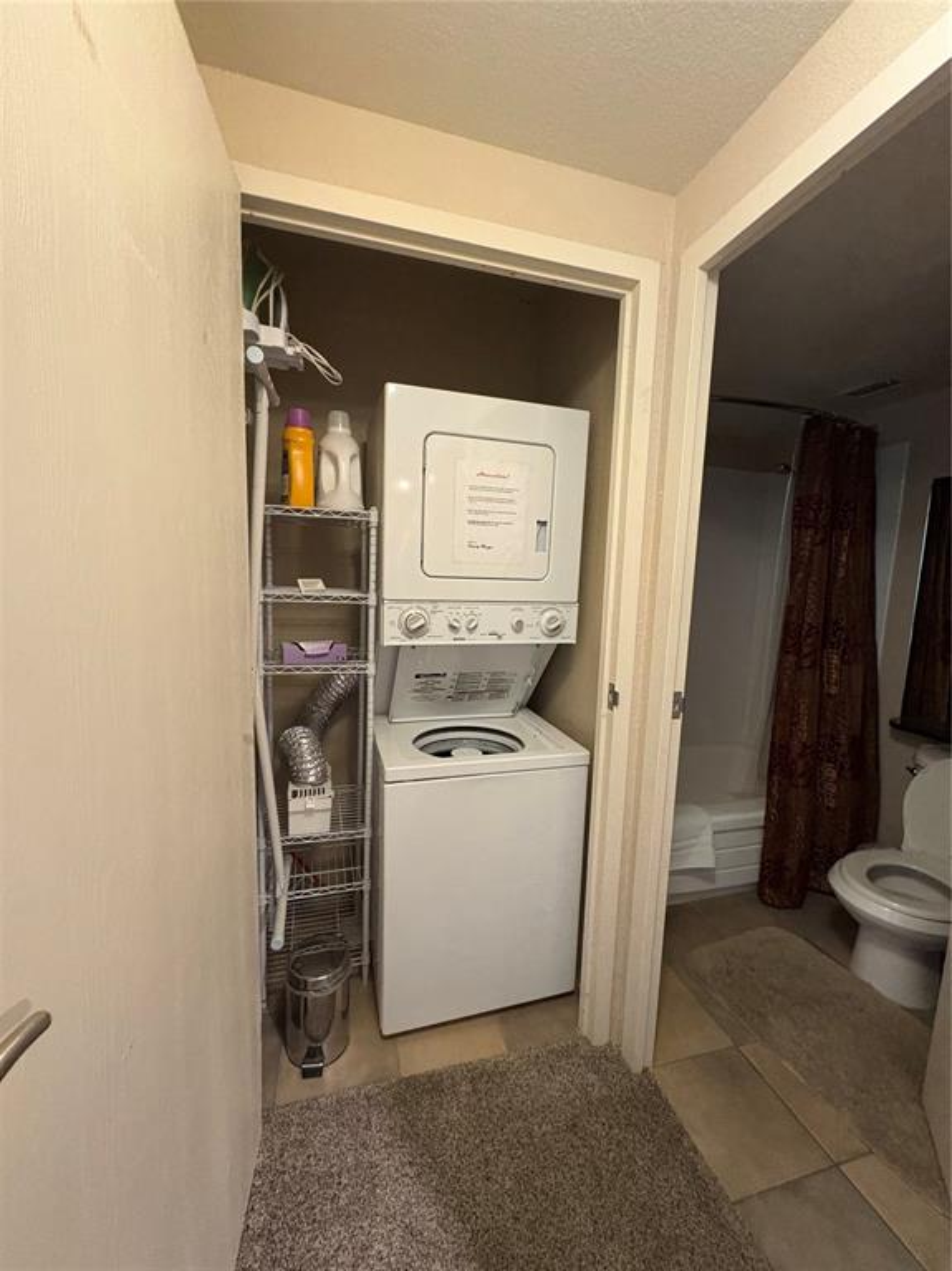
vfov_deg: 102.1
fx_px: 514
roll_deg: -1.6
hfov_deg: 85.6
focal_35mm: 14
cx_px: 476
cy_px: 636
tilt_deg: -5.4
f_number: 2.2
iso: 500
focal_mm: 2.22
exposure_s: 1/60
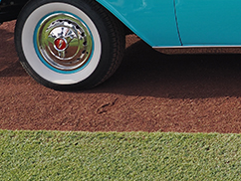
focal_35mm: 99
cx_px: 378
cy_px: -69
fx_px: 690
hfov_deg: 17.5
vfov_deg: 14.2
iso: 200
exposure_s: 1/1250
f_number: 2.8
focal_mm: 12
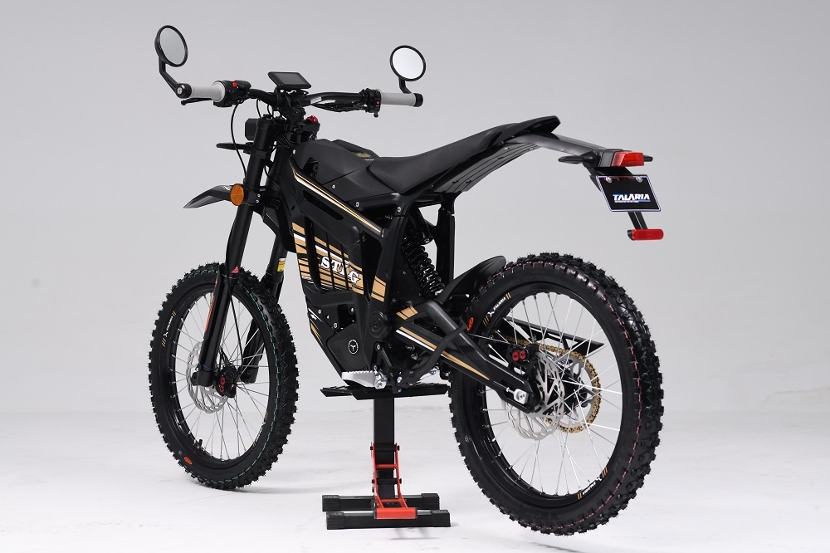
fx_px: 1959
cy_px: 276
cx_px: 415
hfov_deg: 23.9
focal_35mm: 85
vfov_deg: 16.1
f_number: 7.1
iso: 200
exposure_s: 1/60
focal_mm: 85
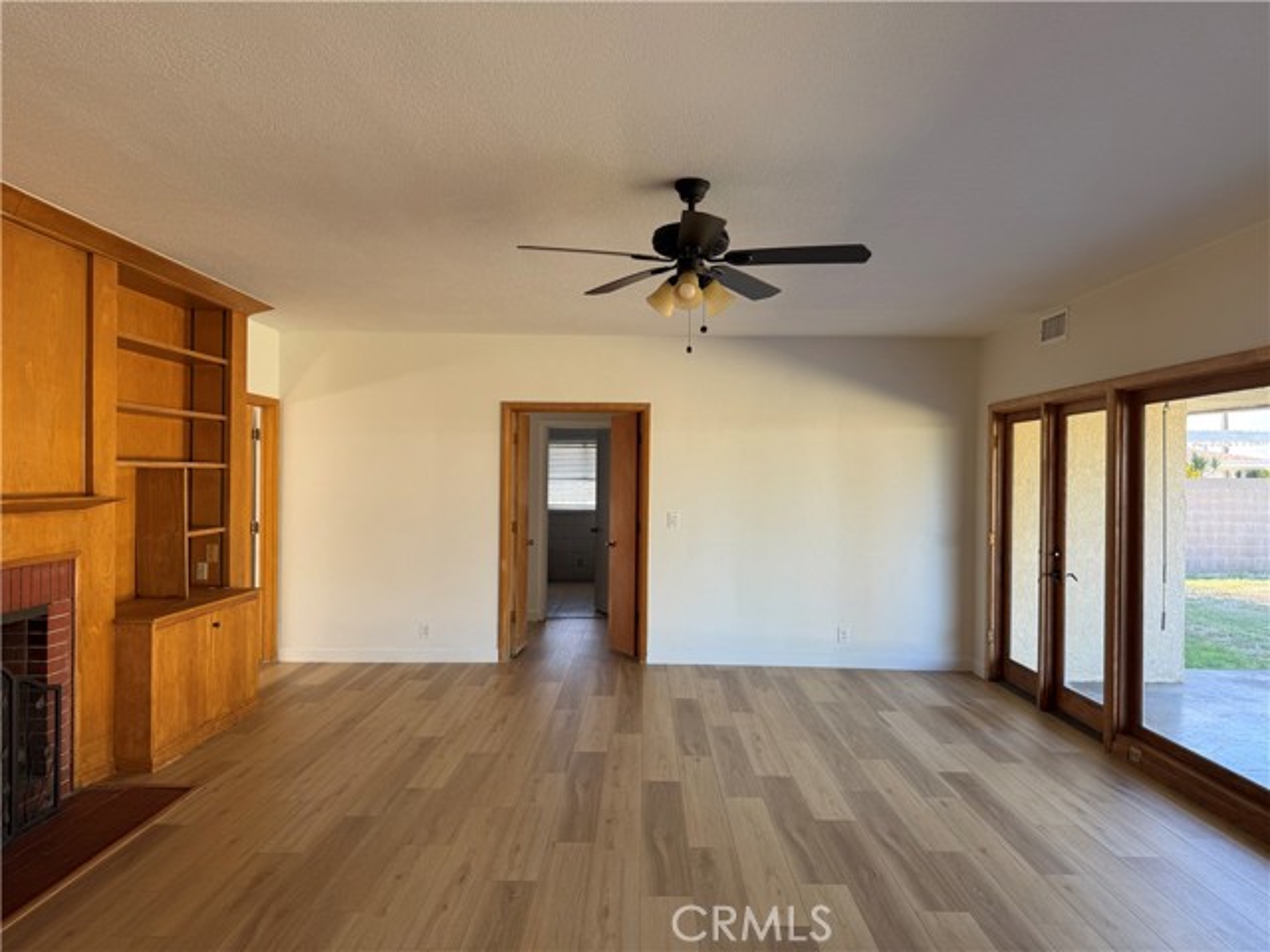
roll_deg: -0.7
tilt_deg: +0.7
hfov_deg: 71.6
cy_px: 476
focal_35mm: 24
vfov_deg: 56.8
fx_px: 881
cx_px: 635
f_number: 1.78
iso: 80
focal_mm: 6.76
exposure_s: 1/121
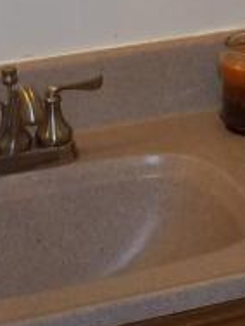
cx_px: 283
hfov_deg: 10.0
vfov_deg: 12.9
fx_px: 1376
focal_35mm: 146
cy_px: -136
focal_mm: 6.5
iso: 80
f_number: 3.1
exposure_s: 1/30
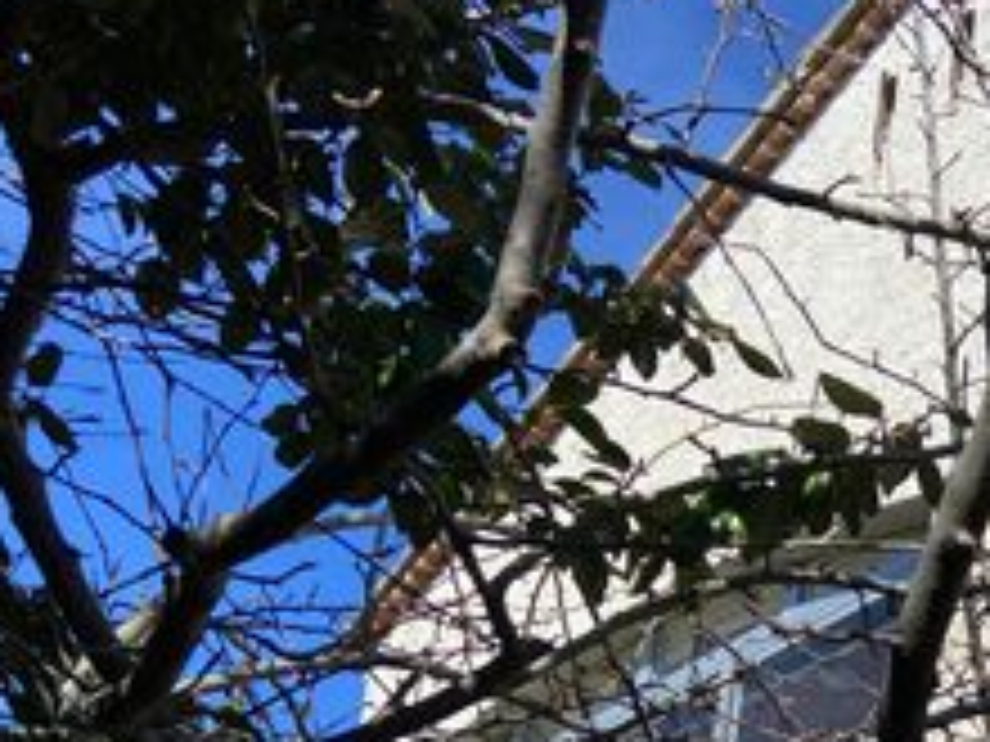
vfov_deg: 19.2
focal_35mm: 71
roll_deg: -3.2
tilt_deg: +18.2
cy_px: 949
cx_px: 1305
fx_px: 2031
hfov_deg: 23.9
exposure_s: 1/3300
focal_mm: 4.25
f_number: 1.8
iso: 32
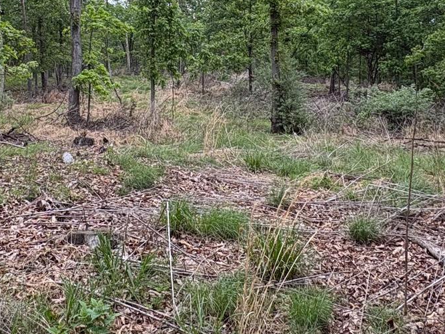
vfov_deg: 31.8
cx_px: 189
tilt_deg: +7.1
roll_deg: +2.0
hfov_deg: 43.7
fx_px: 553
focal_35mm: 43
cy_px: 27
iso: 40
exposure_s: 1/357
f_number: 2.2
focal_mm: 2.22
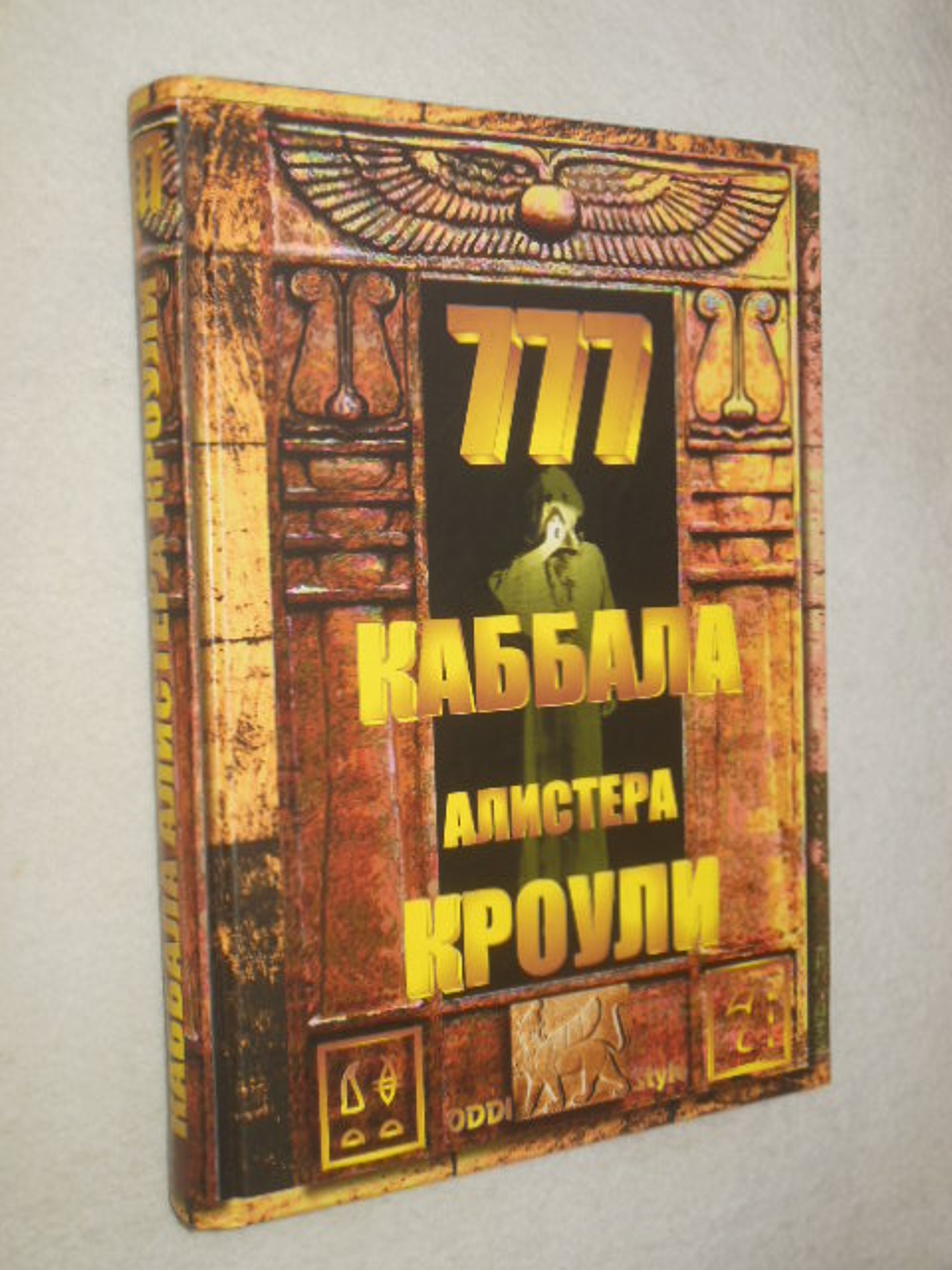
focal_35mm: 43
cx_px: 476
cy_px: 635
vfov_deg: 43.9
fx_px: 1577
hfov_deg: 33.6
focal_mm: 7.7
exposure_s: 1/30
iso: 125
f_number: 3.8
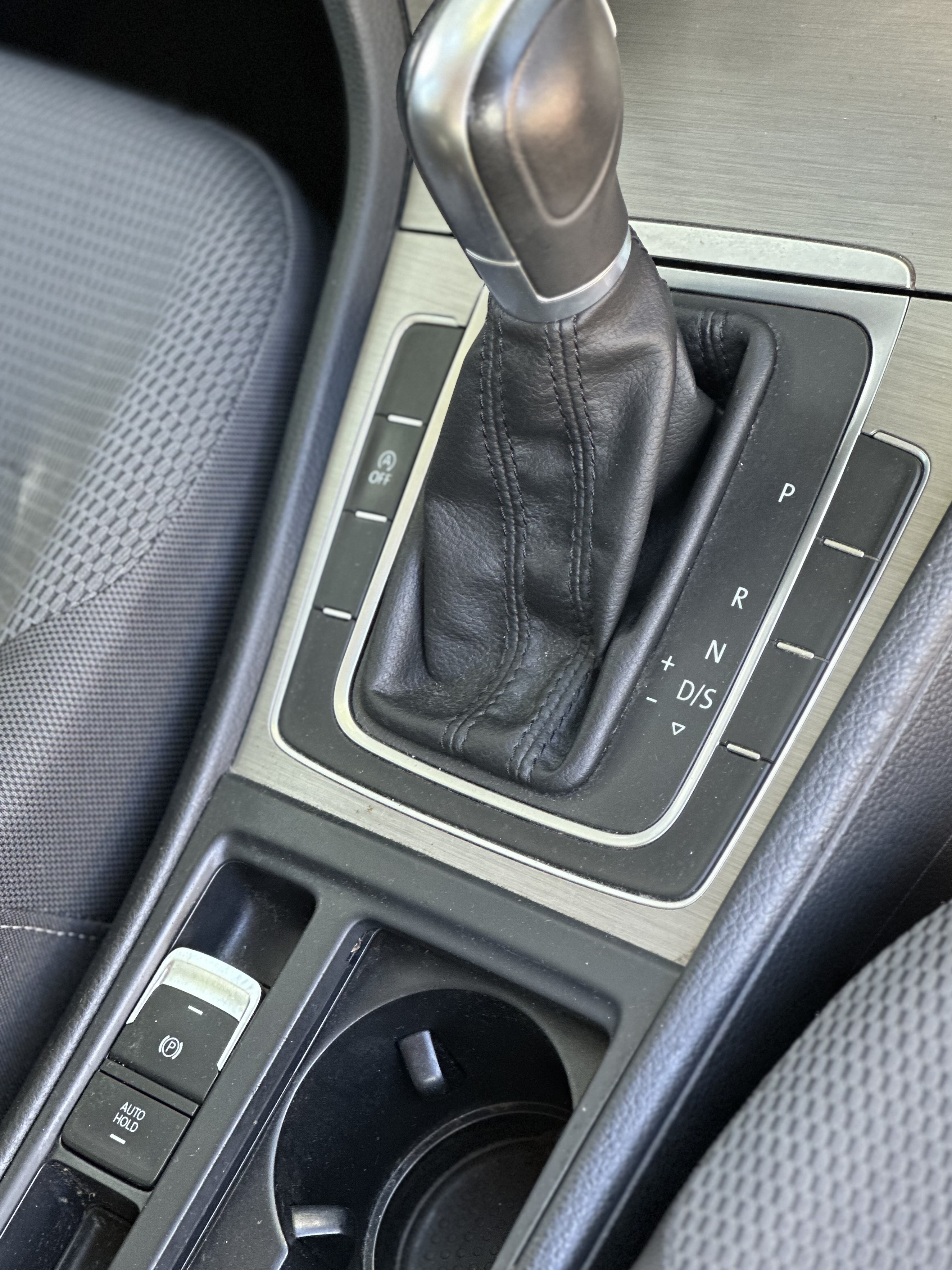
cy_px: 564
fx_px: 3227
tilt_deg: -46.2
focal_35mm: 88
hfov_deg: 16.8
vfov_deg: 22.2
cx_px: 501
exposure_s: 1/40
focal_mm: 9
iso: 250
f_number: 2.8
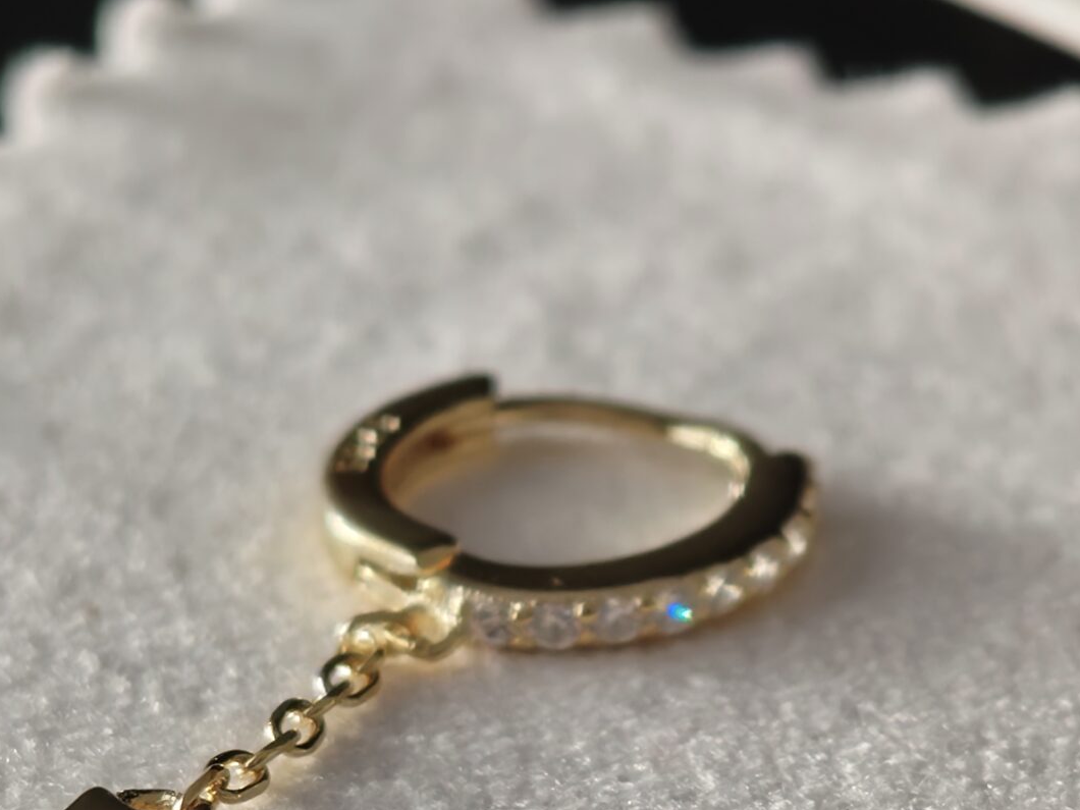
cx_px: 793
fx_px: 5273
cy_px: 928
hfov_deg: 11.7
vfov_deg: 8.7
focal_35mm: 169
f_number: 2.68
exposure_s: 1/30
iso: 3322
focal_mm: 10.55
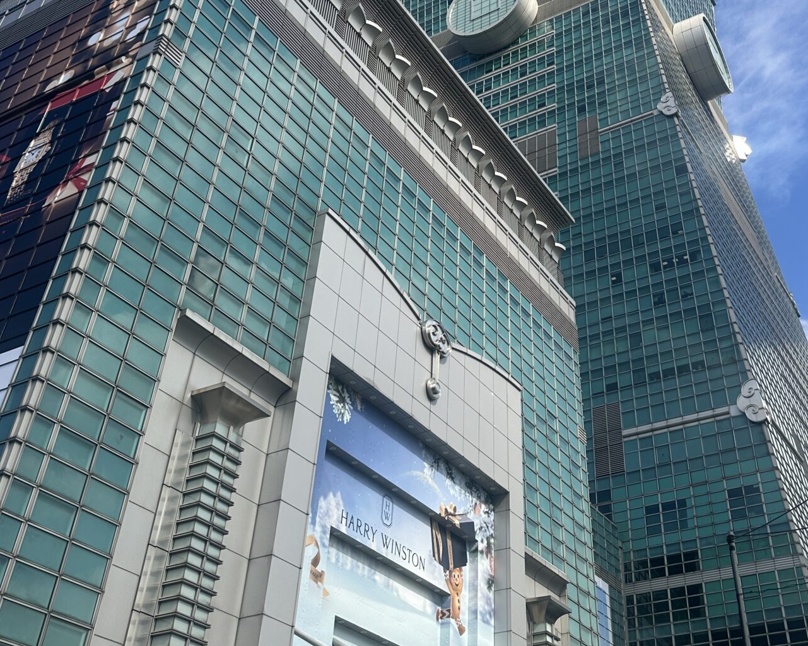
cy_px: 109
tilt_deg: +45.0
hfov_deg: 46.6
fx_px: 933
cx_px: 474
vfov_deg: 36.6
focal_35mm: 39
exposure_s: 1/3472
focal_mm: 6.86
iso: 80
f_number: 1.78
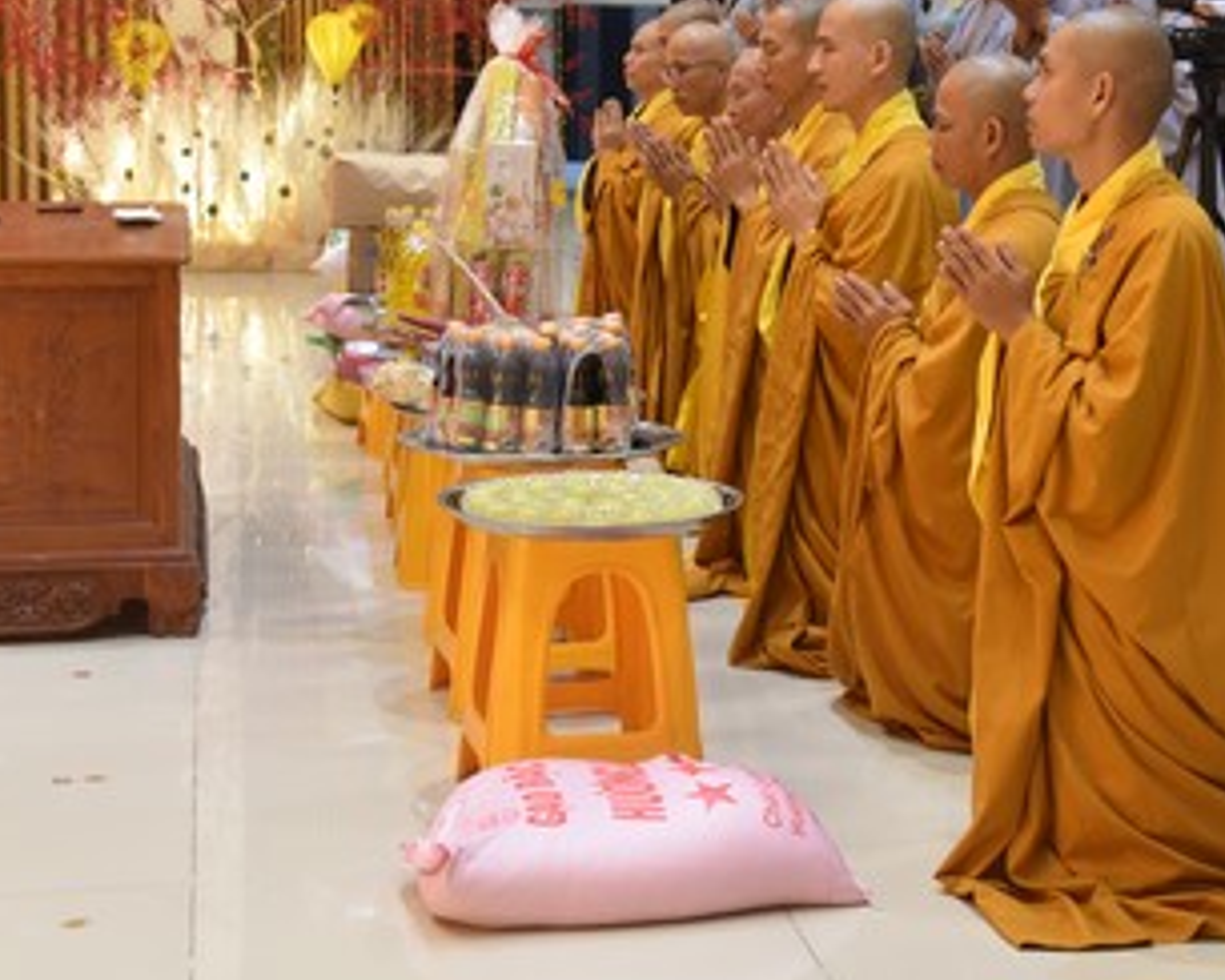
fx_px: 2755
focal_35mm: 76
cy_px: 265
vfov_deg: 20.0
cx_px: 876
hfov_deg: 24.9
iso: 1100
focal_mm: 38
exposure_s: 1/60
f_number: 4
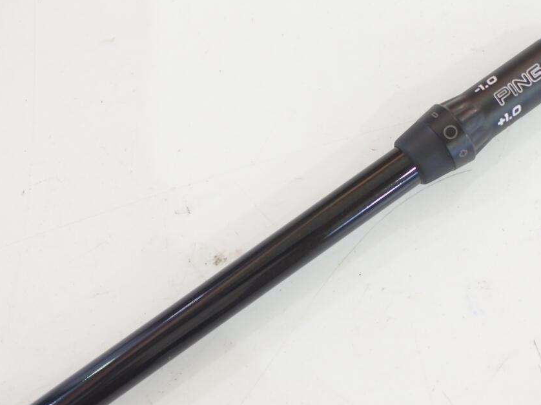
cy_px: 204
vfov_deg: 27.0
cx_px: 301
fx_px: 844
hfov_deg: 35.5
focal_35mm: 54
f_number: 2.5
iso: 800
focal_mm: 18.5
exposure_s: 1/125
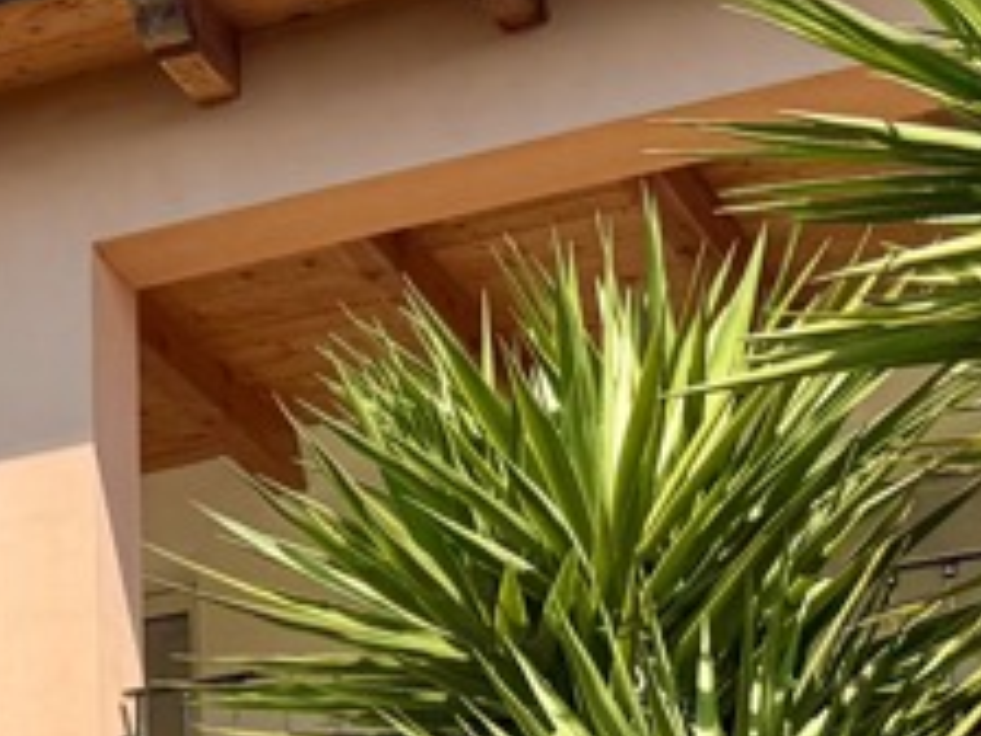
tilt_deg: +15.1
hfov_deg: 11.8
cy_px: 1091
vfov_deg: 9.6
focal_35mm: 150
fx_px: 4251
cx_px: -955
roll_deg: -3.7
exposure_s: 1/2445
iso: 80
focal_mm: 6.76
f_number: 1.78
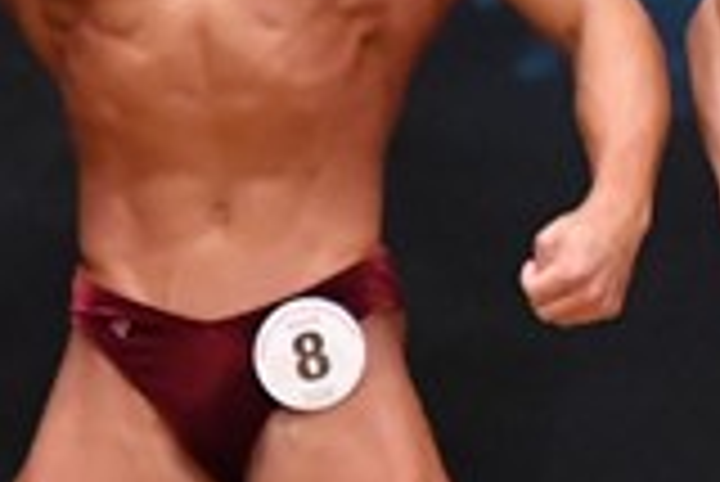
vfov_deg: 0.9
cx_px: 1505
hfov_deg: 1.4
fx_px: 30487
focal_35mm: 1523
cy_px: 387
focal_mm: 210
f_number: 5.6
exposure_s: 1/400
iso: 8000
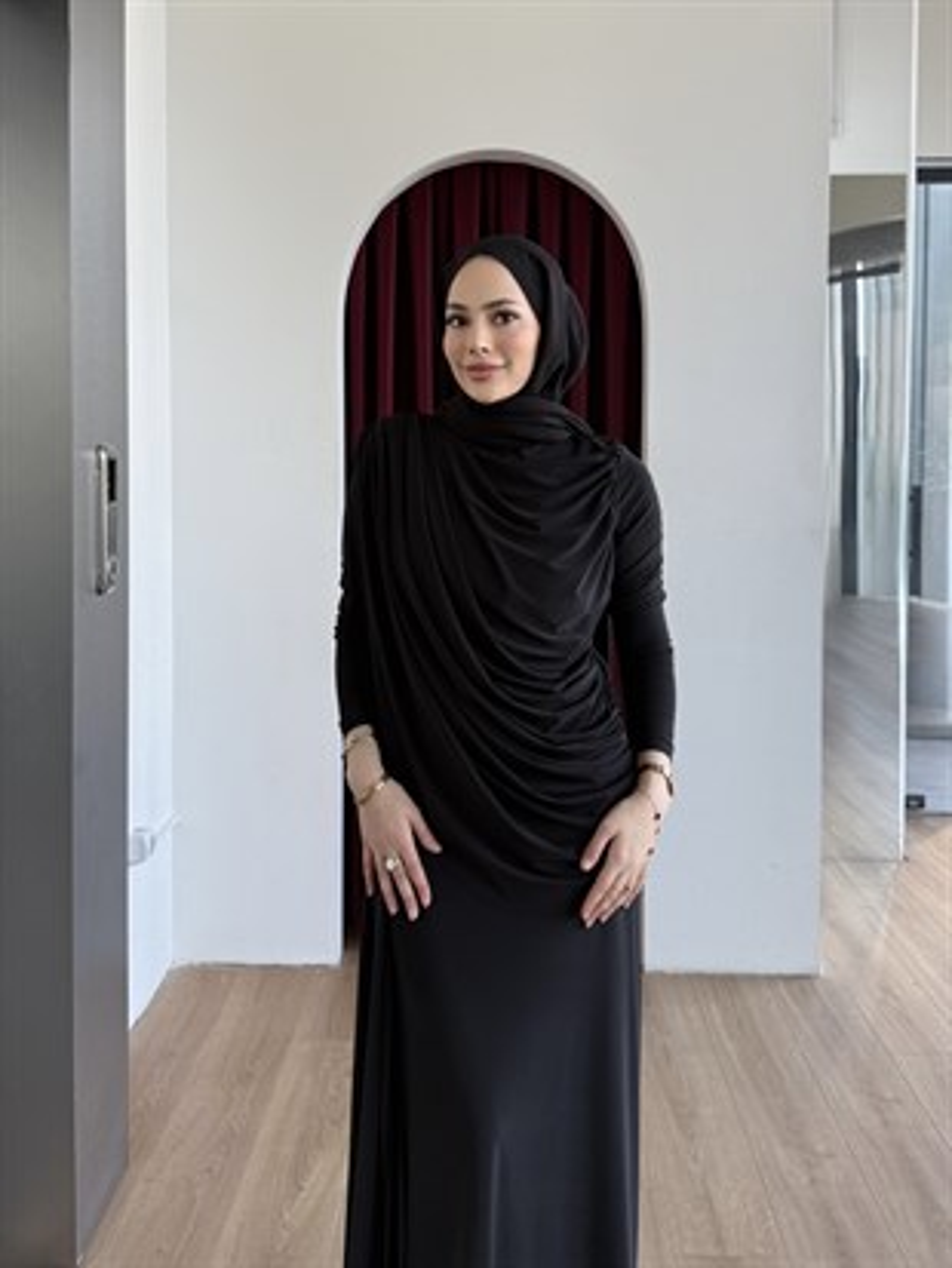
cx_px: 476
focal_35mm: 24
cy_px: 634
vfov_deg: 71.6
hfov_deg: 56.8
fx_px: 880
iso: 80
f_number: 1.78
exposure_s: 1/121
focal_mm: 6.76
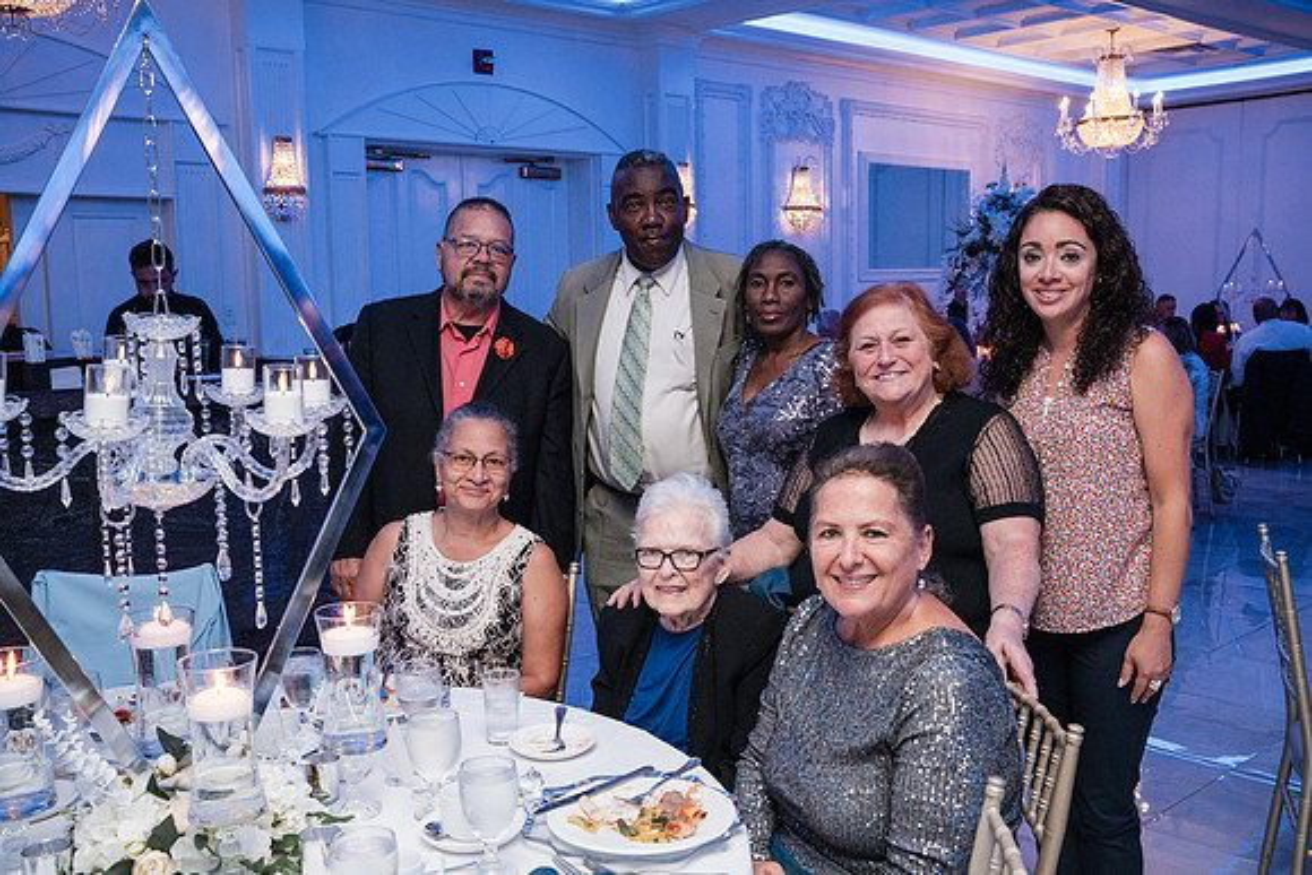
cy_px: 438
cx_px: 656
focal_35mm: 35
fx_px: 1276
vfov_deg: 37.9
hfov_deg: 54.4
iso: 6400
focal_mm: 35
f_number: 7.1
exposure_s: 1/250
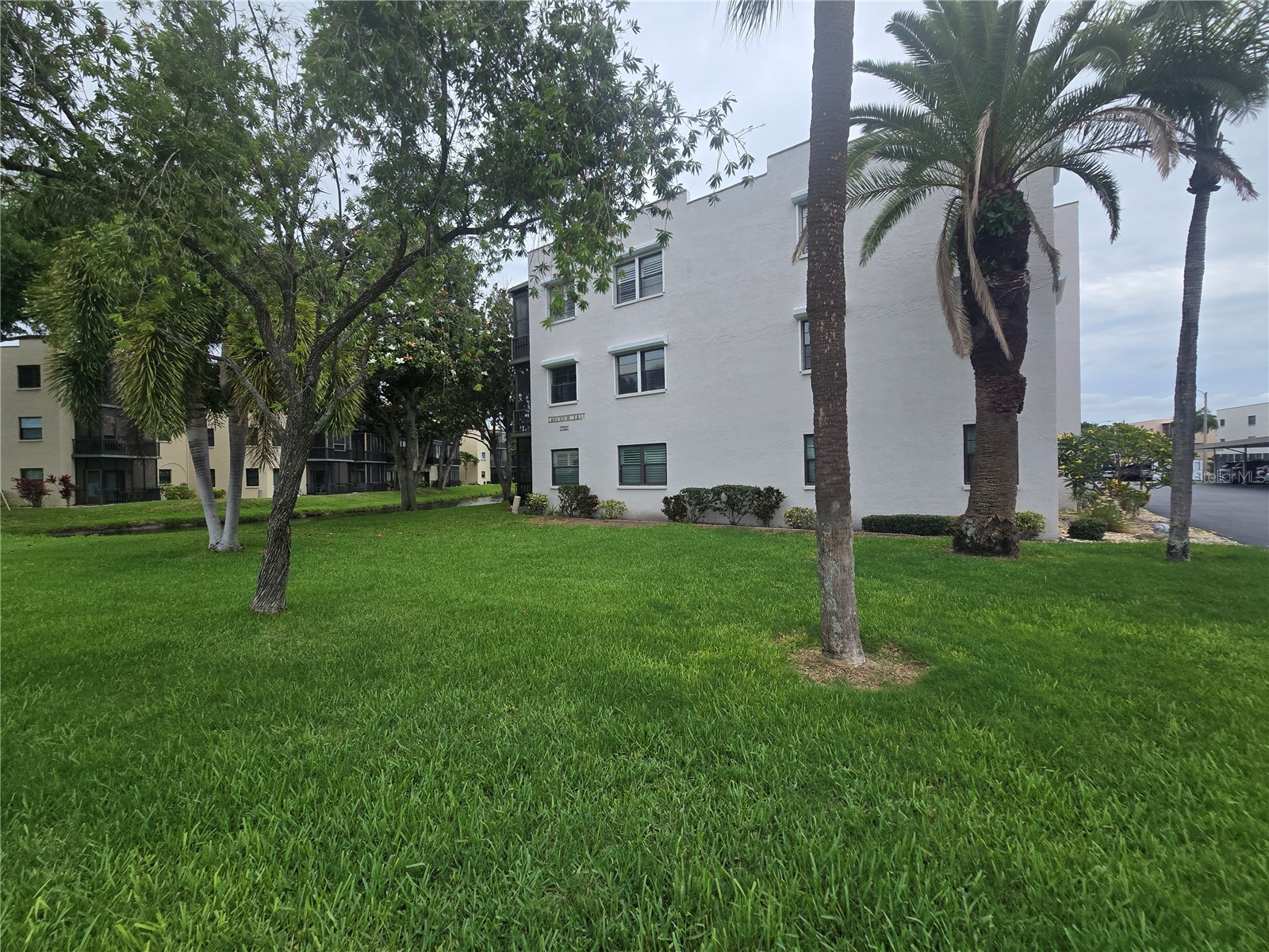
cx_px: 634
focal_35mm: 13
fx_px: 477
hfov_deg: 106.2
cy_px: 476
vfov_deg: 89.9
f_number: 2.2
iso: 50
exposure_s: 1/2175
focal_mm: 2.2
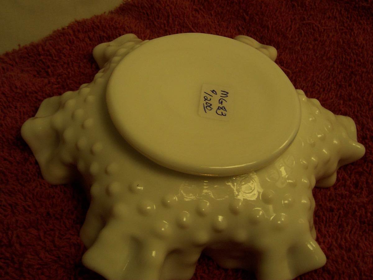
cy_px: 140
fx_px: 399
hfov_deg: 50.1
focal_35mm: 37
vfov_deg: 38.7
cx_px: 186
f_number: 5.6
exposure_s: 1/350
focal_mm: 5.6
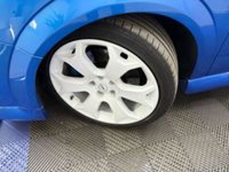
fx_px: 159
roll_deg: -0.2
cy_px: 86
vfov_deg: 56.8
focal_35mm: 24
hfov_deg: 71.6
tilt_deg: -44.2
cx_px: 114
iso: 200
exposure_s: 1/50
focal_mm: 6.76
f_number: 1.78
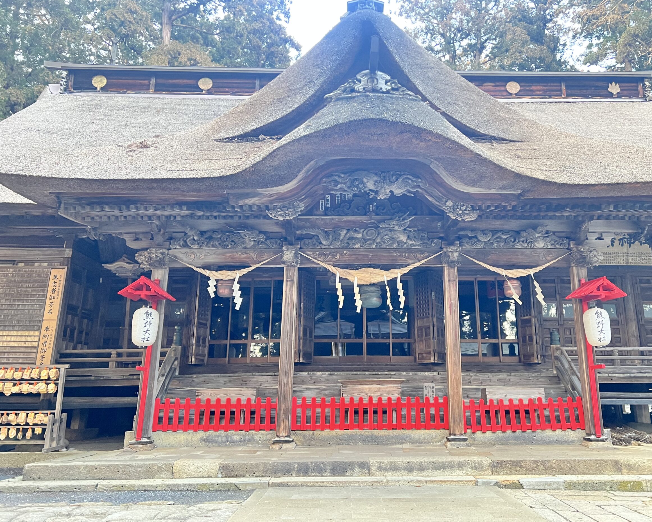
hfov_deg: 62.1
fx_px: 540
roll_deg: +0.4
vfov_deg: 51.5
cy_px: 253
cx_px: 359
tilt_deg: +15.3
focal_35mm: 28
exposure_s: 1/40
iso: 500
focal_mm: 5.7
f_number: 1.5
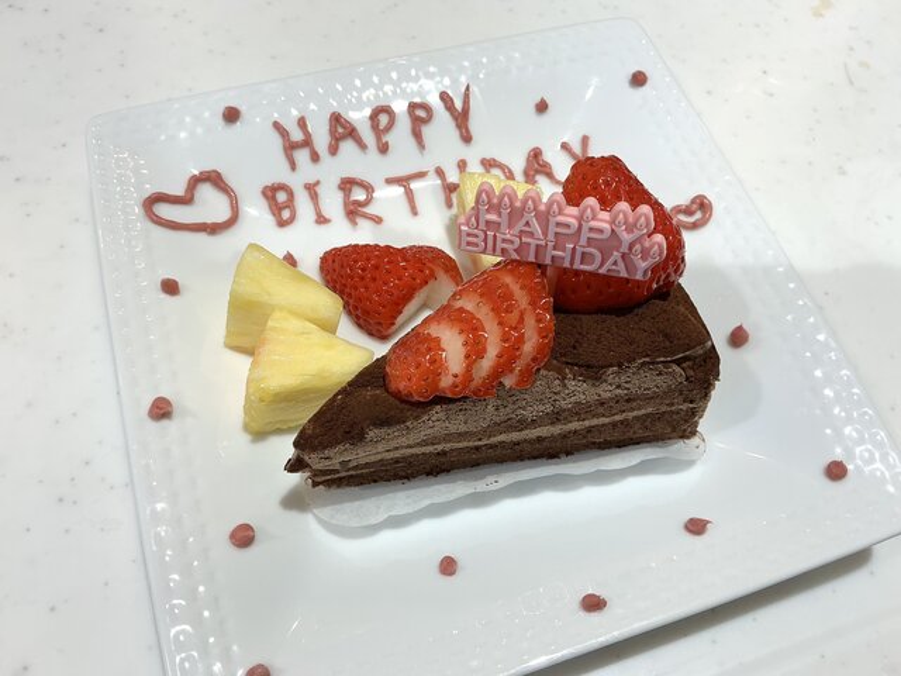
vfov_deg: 48.2
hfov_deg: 61.7
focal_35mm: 29
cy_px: 338
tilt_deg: -62.0
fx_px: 755
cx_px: 450
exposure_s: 1/120
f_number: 1.8
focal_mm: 3
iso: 25
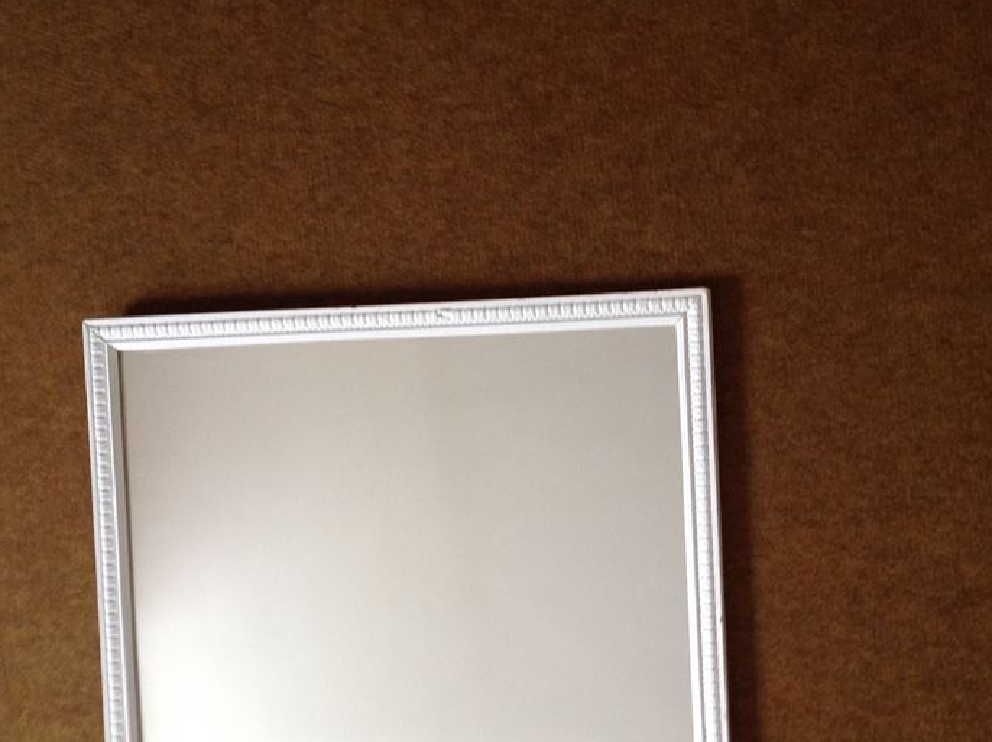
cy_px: 433
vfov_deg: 28.5
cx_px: 613
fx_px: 1460
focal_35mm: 51
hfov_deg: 37.3
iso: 100
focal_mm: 4.28
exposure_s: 1/15
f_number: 2.4
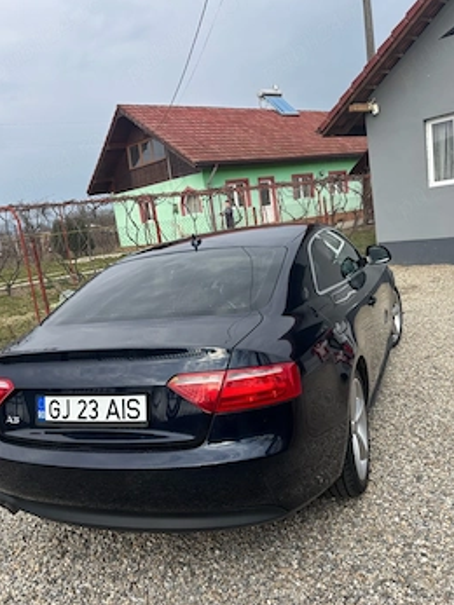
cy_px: 331
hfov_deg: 46.8
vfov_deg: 59.9
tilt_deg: -11.0
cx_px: 217
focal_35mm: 30
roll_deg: +10.4
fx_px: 525
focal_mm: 5.96
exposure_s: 1/851
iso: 50
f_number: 1.6
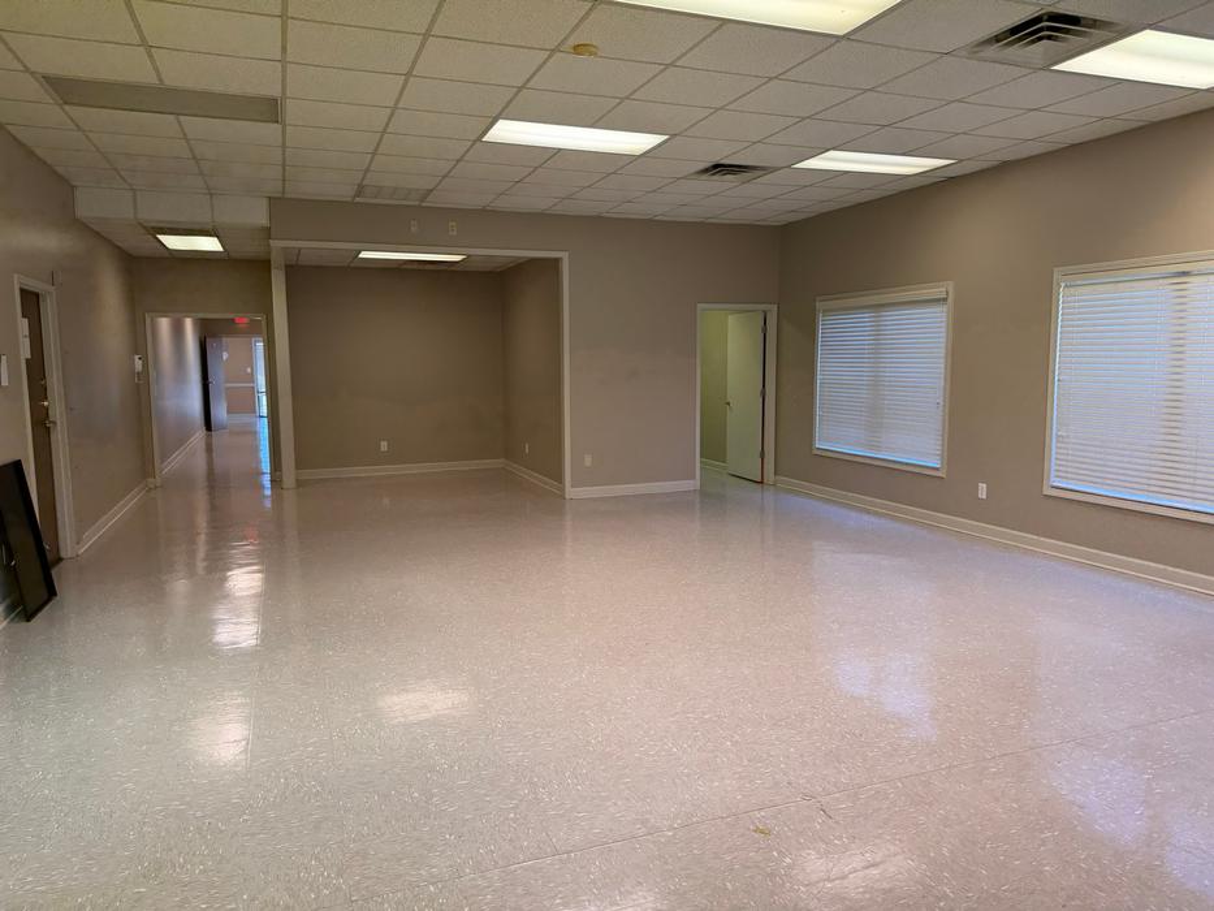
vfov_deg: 56.8
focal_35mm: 24
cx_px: 607
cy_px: 456
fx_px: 842
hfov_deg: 71.6
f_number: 1.78
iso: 250
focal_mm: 6.76
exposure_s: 1/120
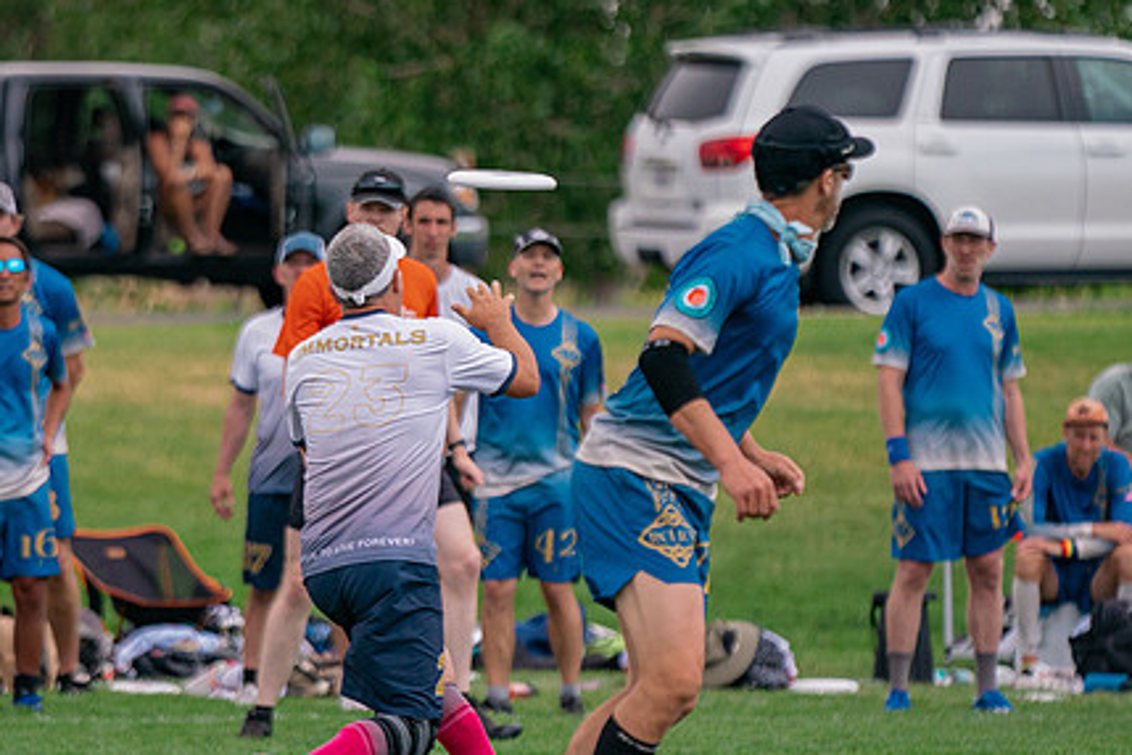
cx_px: 300
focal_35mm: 408
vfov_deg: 3.4
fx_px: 12828
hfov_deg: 5.1
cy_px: 479
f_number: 2.8
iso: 500
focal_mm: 200
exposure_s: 1/6400
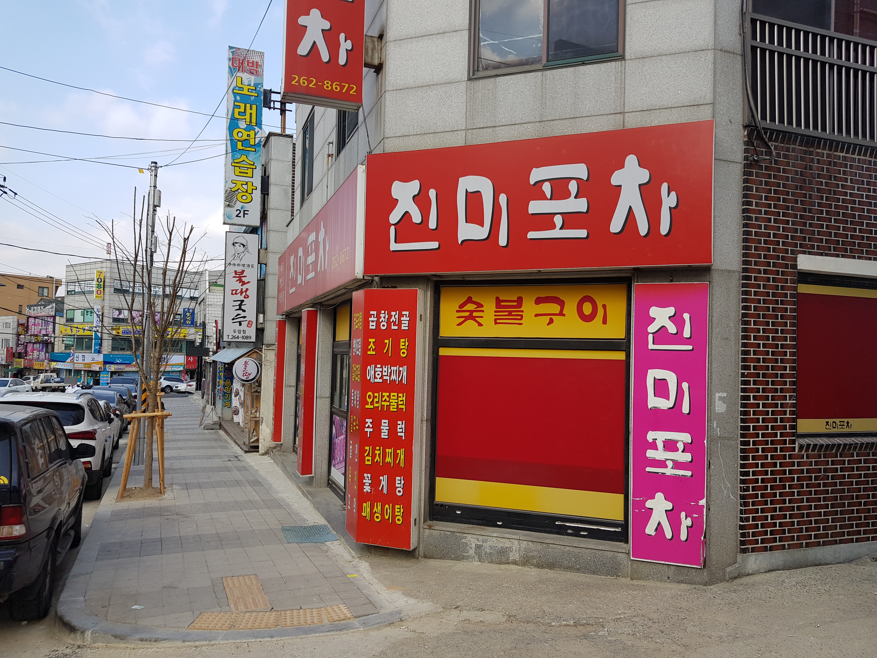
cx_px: 438
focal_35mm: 26
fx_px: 659
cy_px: 329
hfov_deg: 67.3
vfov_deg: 53.1
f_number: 1.7
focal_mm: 4.2
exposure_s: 1/944
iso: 40
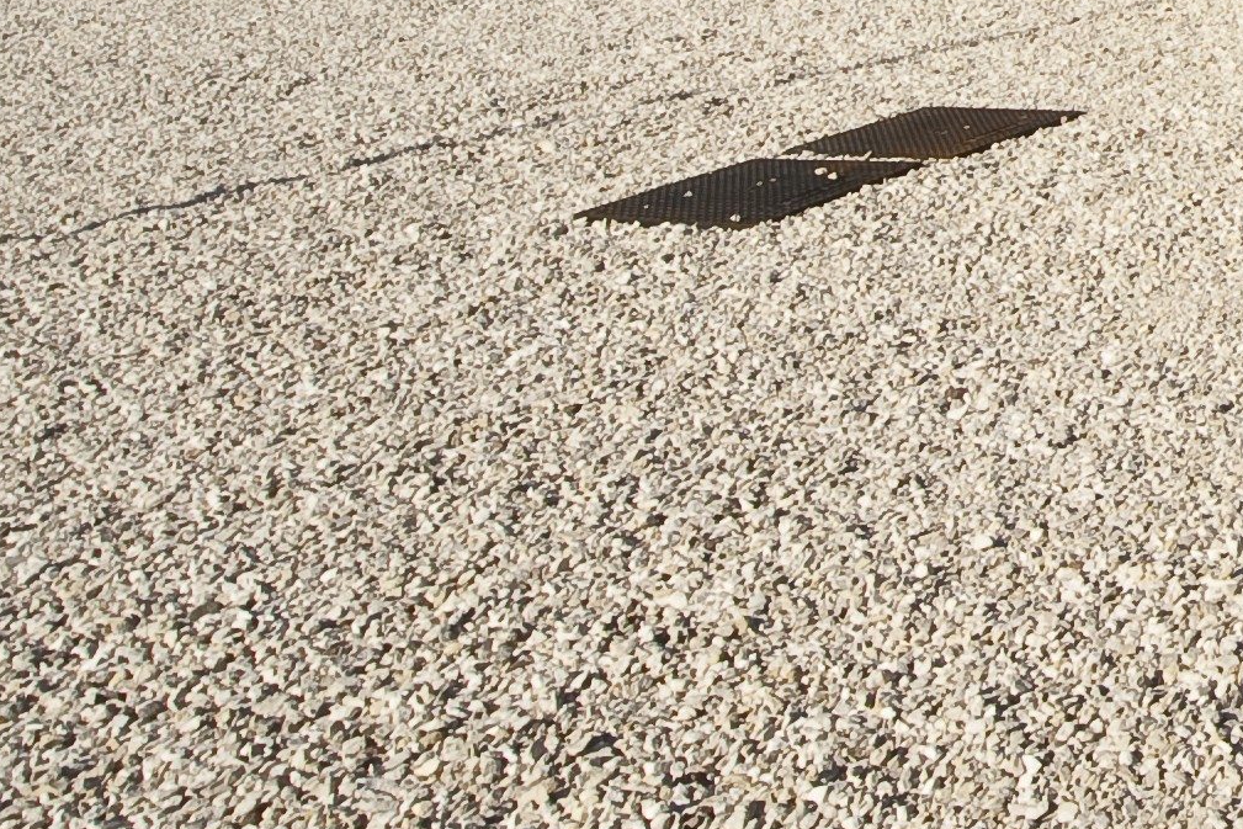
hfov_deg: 23.4
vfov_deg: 19.8
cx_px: 2066
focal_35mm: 59
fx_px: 2037
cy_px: -430
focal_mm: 14
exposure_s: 1/100
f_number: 20
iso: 200
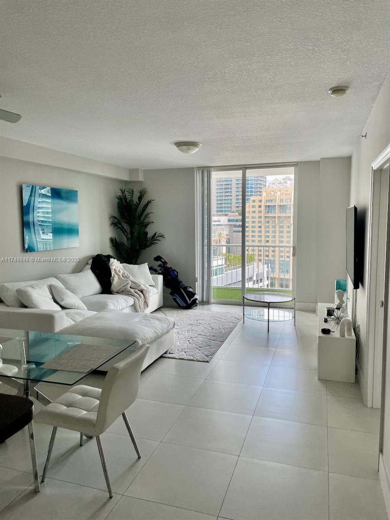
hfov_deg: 53.1
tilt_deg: -4.6
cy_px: 260
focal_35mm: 26
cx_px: 195
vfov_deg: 67.3
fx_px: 391
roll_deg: +0.4
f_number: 1.6
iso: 32
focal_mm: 4.2
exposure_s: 1/326
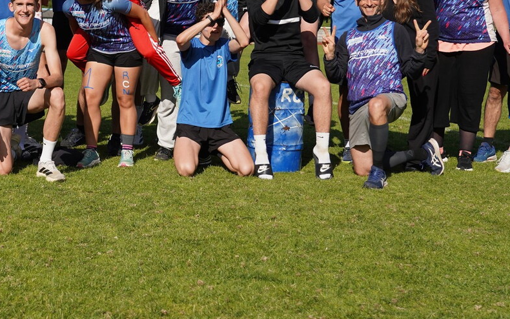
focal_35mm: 79
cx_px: 102
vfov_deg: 16.3
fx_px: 1098
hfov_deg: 25.7
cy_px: 38
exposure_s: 1/2000
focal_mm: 37
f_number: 4
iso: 160
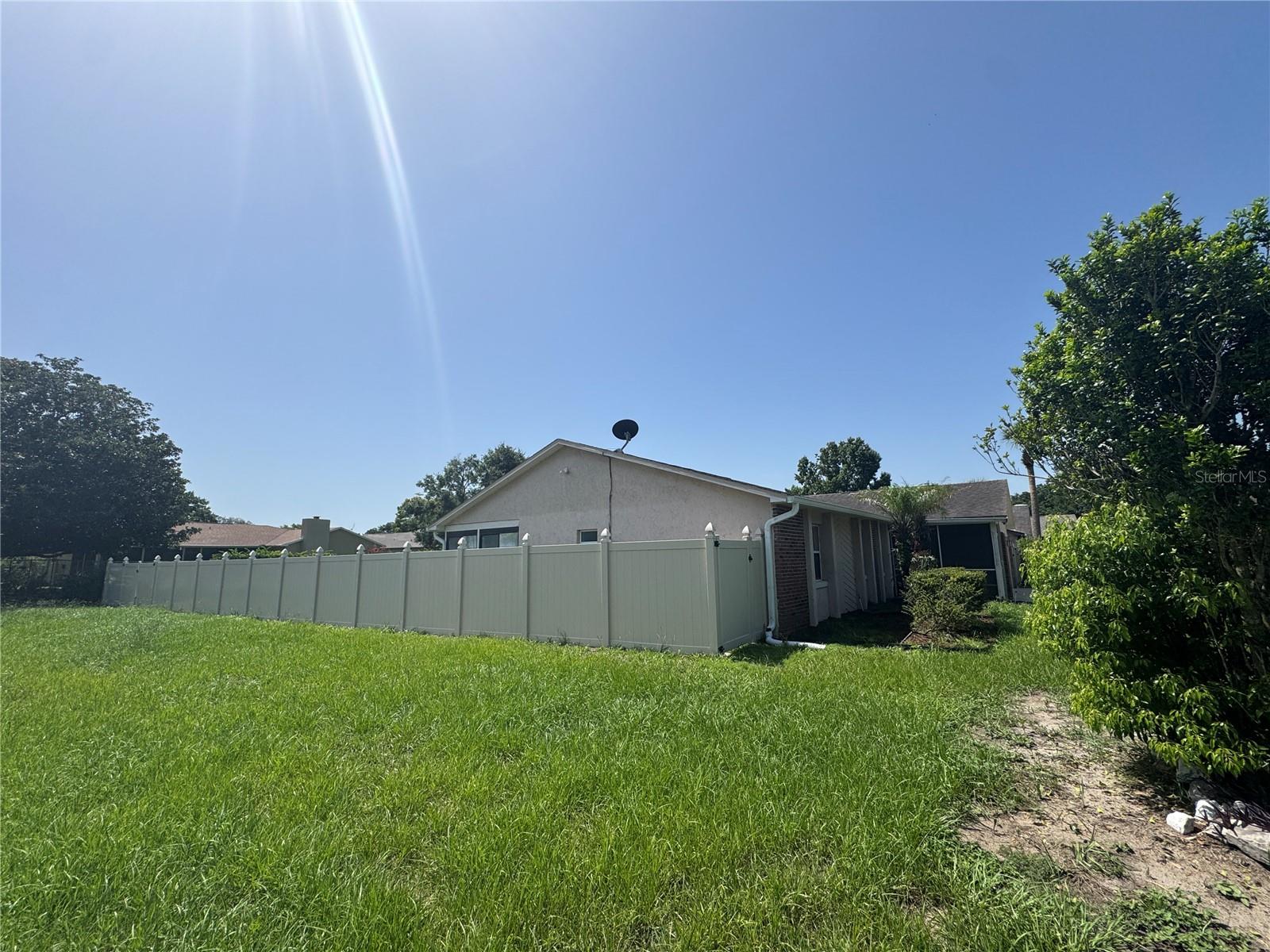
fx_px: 514
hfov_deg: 102.1
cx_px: 635
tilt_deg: +8.5
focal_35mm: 14
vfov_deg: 85.7
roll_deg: +0.7
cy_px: 476
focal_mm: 2.22
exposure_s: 1/2674
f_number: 2.2
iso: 50
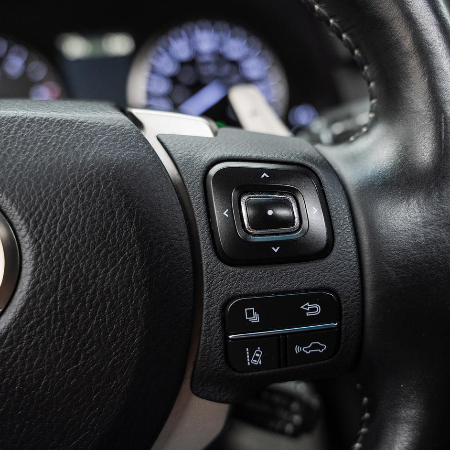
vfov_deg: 46.0
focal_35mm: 36
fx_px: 529
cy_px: 228
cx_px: 276
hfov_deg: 45.7
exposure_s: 1/60
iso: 1000
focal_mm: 27.7
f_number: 3.2
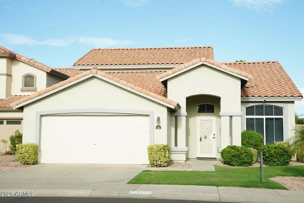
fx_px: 414
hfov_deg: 40.3
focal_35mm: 49
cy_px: 102
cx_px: 152
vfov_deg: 27.6
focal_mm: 49
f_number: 6.3
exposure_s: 1/1000
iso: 500
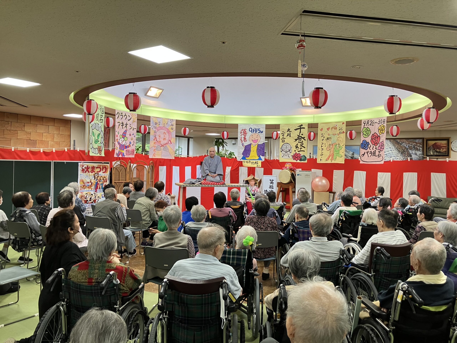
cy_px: 172
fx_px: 370
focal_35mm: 28
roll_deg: -1.2
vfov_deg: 49.7
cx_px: 228
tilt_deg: -0.7
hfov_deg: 63.4
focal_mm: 3.99
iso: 80
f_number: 1.8
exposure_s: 1/60
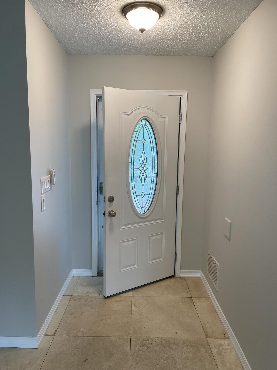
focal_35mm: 26
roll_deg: -0.4
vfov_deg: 67.3
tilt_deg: -8.0
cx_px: 138
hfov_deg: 53.1
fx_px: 277
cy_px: 185
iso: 100
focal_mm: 4.2
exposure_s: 1/120
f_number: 1.6
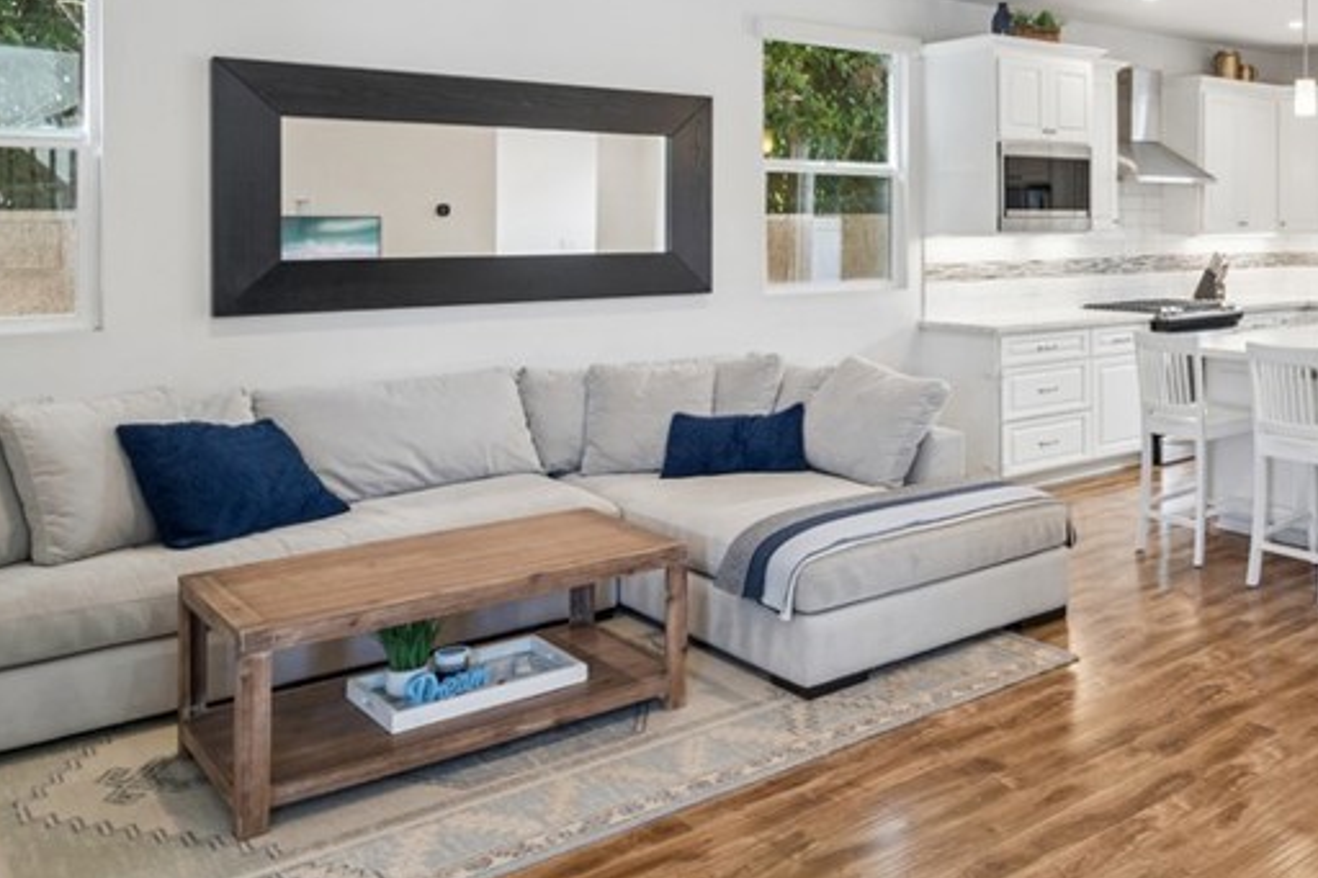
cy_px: 241
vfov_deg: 40.2
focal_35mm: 32
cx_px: 1166
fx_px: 1171
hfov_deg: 52.3
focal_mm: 16
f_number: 7.1
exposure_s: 1/13
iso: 200
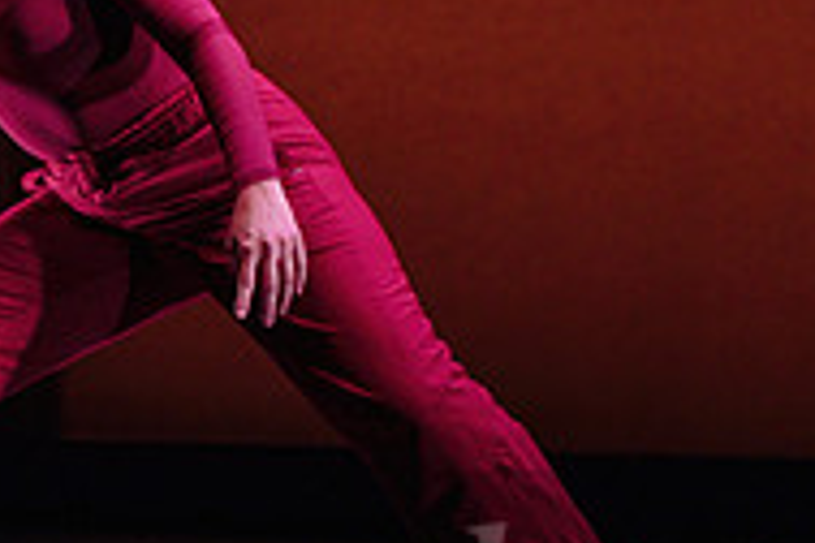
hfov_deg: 9.7
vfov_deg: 6.5
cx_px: -41
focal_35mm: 210
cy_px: 112
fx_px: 4754
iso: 2500
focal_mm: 62
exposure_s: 1/250
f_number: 2.8
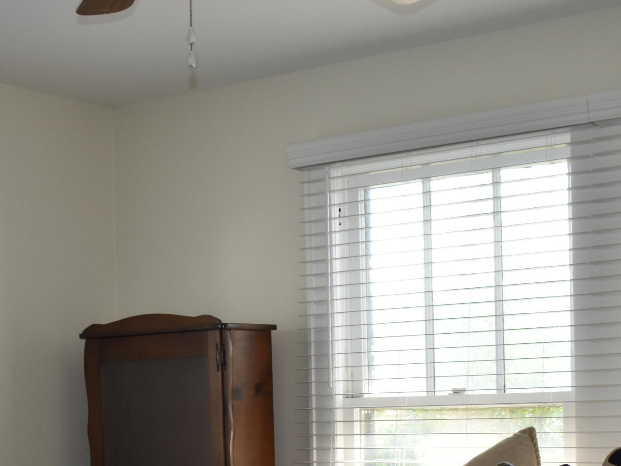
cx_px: 311
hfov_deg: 25.7
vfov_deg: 19.0
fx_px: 1364
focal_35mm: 76
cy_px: 433
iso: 800
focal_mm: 24
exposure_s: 1/200
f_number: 4
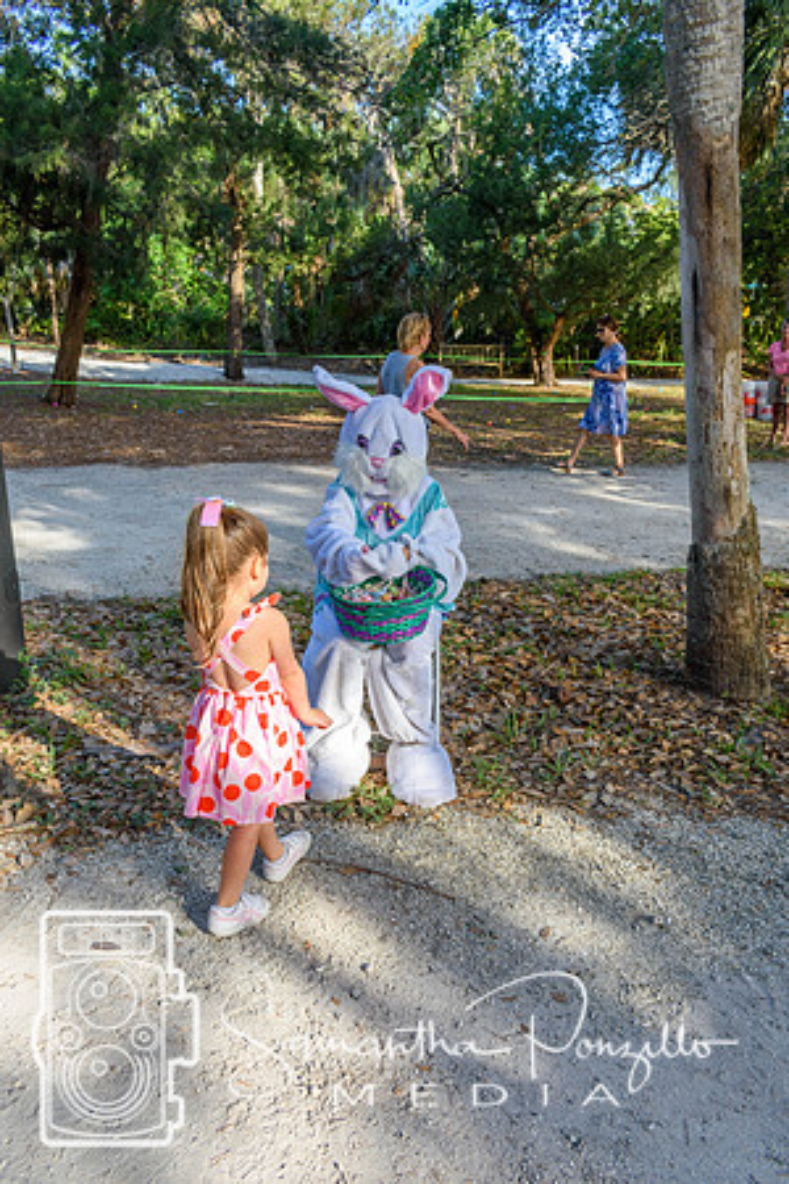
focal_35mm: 27
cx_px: 394
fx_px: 888
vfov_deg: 67.4
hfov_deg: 47.9
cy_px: 592
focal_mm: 18
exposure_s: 1/250
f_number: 8
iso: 360
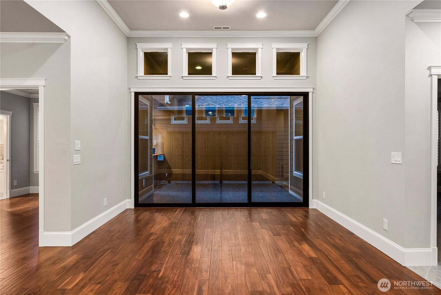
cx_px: 220
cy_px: 148
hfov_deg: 83.9
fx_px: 245
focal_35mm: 20
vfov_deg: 62.0
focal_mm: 20
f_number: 7.1
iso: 800
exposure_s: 1/60
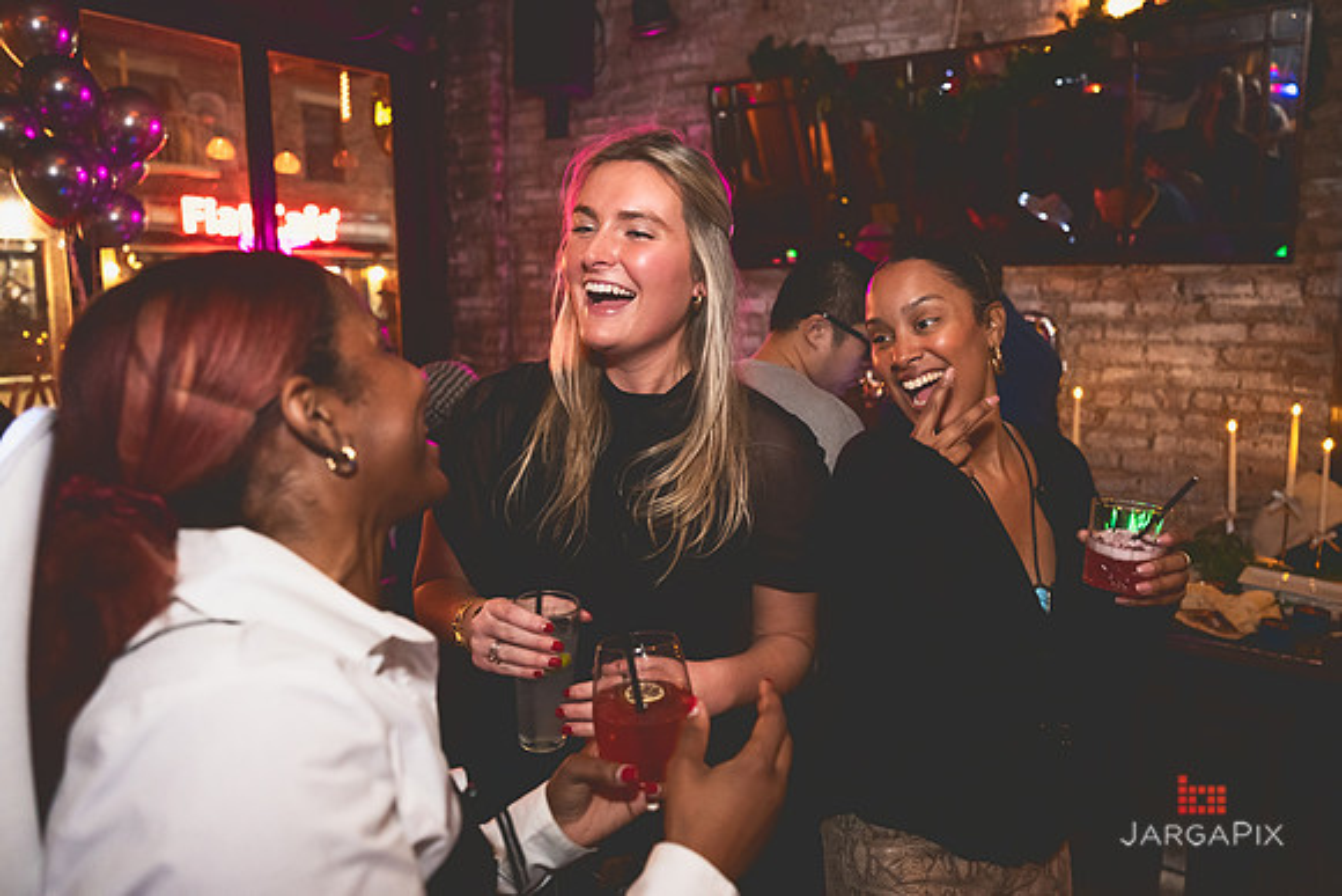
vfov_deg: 50.5
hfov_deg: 70.5
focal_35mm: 25
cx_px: 706
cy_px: 424
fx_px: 948
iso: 3200
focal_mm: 24
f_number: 2.8
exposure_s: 1/100
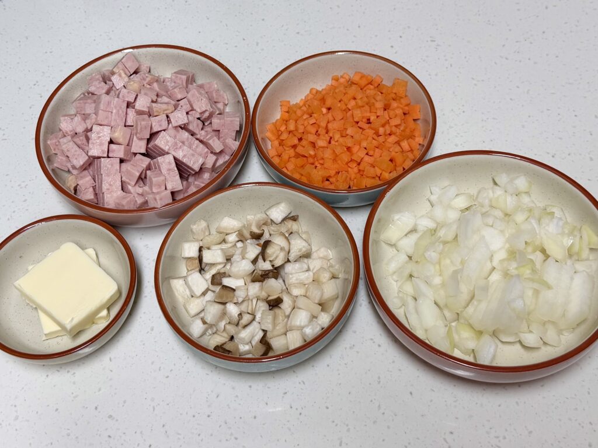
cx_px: 299
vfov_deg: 56.8
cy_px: 224
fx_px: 415
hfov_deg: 71.6
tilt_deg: -54.5
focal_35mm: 24
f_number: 1.78
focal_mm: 6.76
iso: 125
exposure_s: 1/120
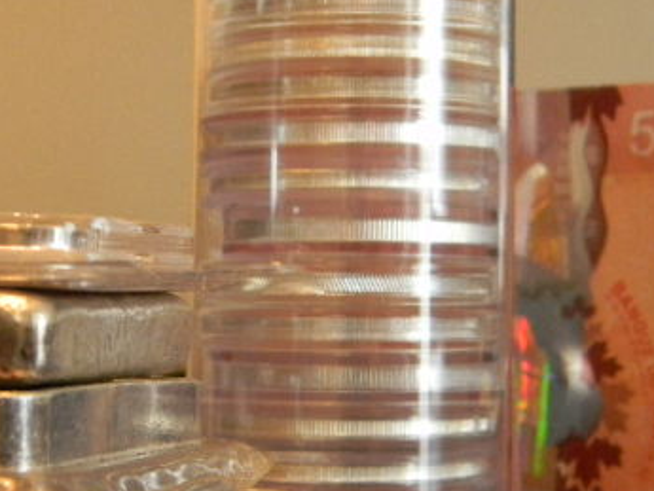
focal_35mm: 97
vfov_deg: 15.2
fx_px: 1833
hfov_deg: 20.2
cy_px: 306
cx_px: 243
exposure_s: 1/12.5
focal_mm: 12.2
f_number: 4.3
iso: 400
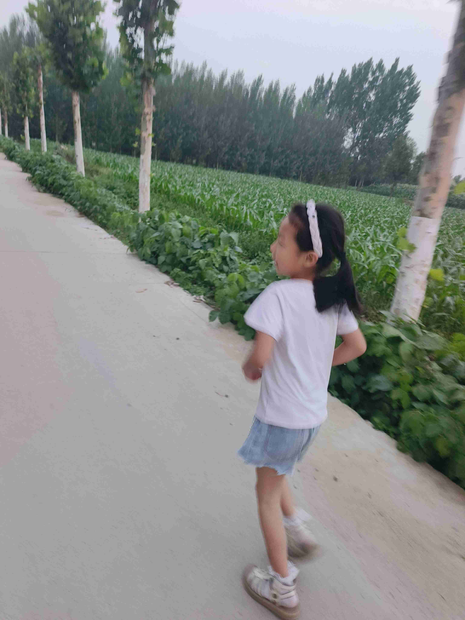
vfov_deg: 73.9
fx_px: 412
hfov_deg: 58.9
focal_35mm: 23
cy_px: 310
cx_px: 232
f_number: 16
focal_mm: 5.5
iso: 572
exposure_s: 1/50
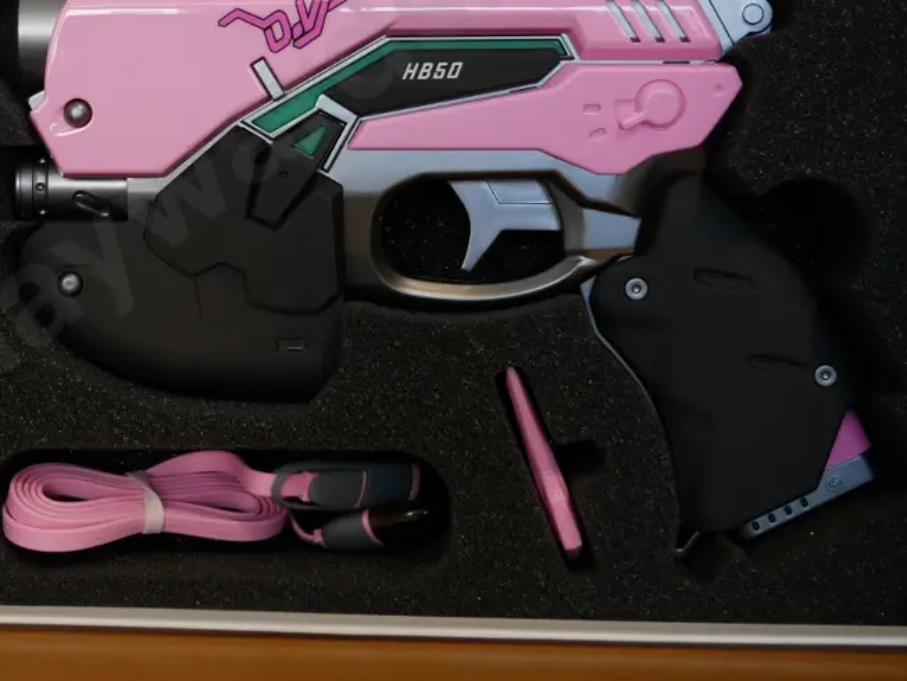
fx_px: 1808
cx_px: 203
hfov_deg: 27.7
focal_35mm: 69
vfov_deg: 21.2
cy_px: 178
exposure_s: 1/60
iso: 400
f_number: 4.2
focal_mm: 22
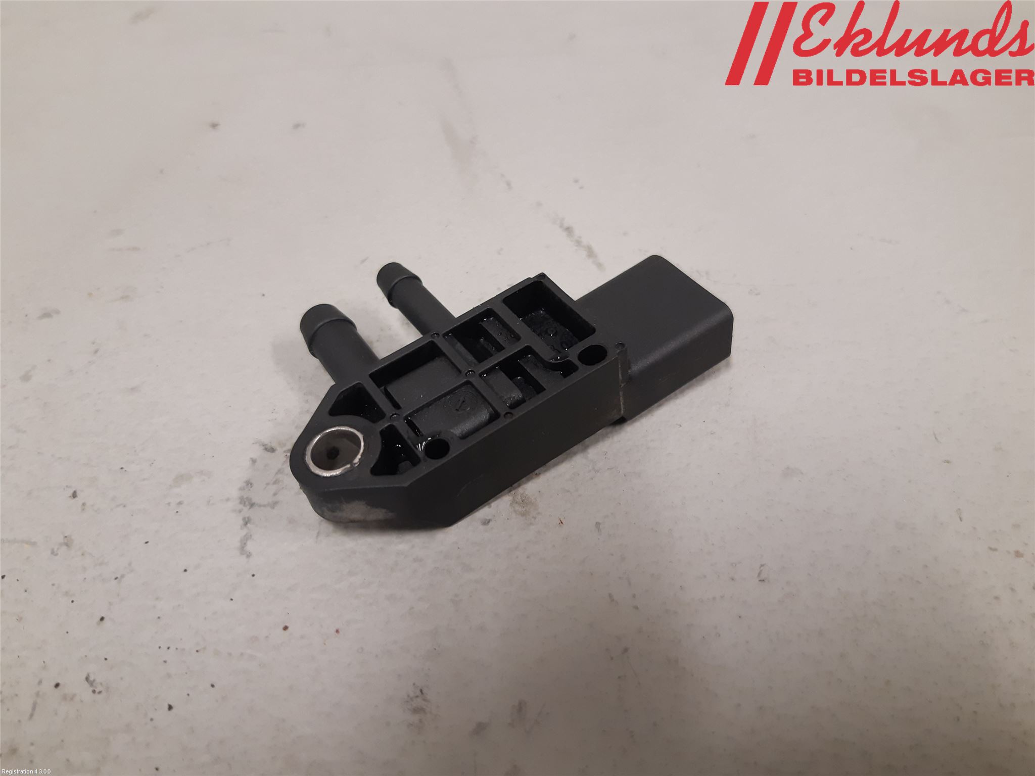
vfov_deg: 53.1
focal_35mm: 26
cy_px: 388
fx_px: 777
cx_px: 518
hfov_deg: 67.3
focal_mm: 3.93
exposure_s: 1/50
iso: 200
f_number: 1.7
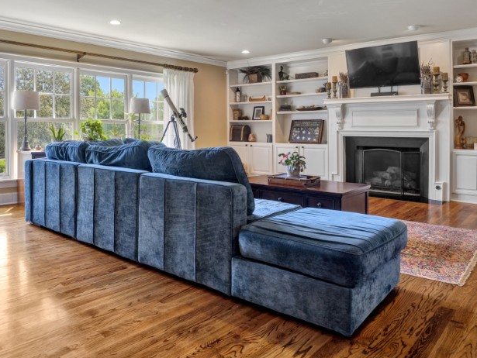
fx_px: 331
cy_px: 135
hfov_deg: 71.2
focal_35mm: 24
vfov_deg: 56.2
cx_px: 203
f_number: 6.3
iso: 100
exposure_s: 1/5
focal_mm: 16
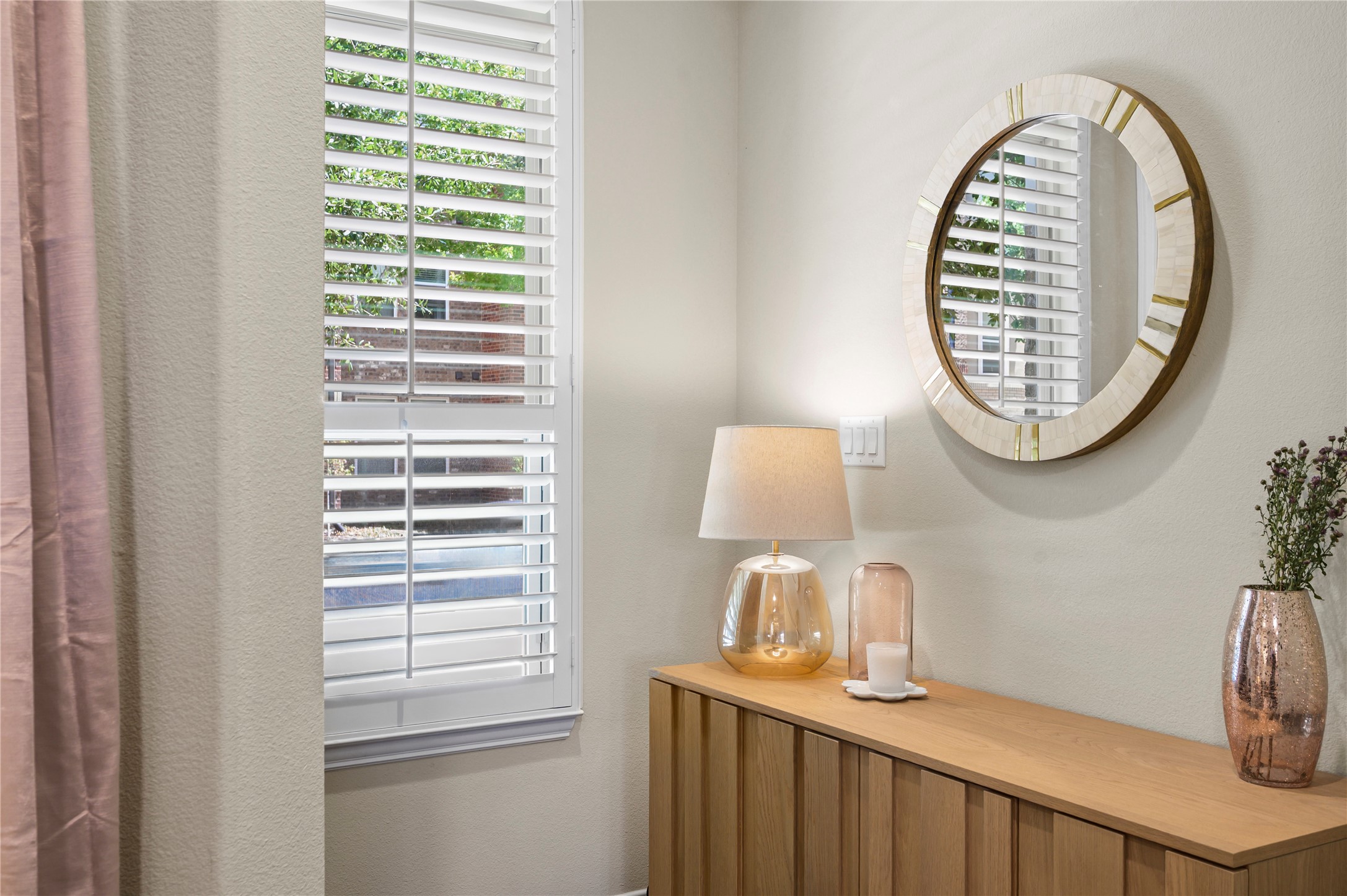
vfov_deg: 43.5
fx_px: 1122
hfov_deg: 62.0
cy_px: 448
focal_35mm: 30
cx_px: 674
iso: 1250
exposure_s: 1/8
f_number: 8
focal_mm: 30
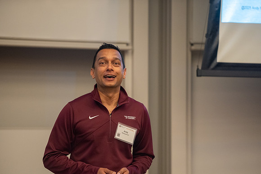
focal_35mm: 228
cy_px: 96
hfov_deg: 9.0
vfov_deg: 6.0
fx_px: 1654
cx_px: 135
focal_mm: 200
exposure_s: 1/160
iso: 2000
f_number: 2.8
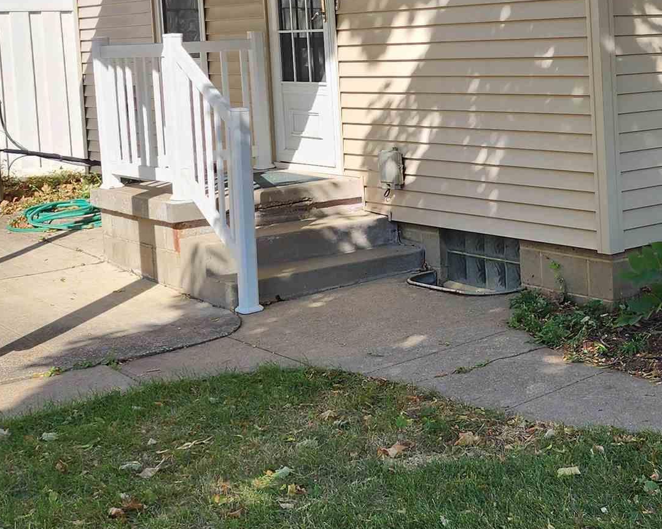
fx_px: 1254
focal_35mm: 64
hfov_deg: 27.6
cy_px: 101
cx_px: 682
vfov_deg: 23.5
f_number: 1.8
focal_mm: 6.4
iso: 12
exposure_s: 1/481
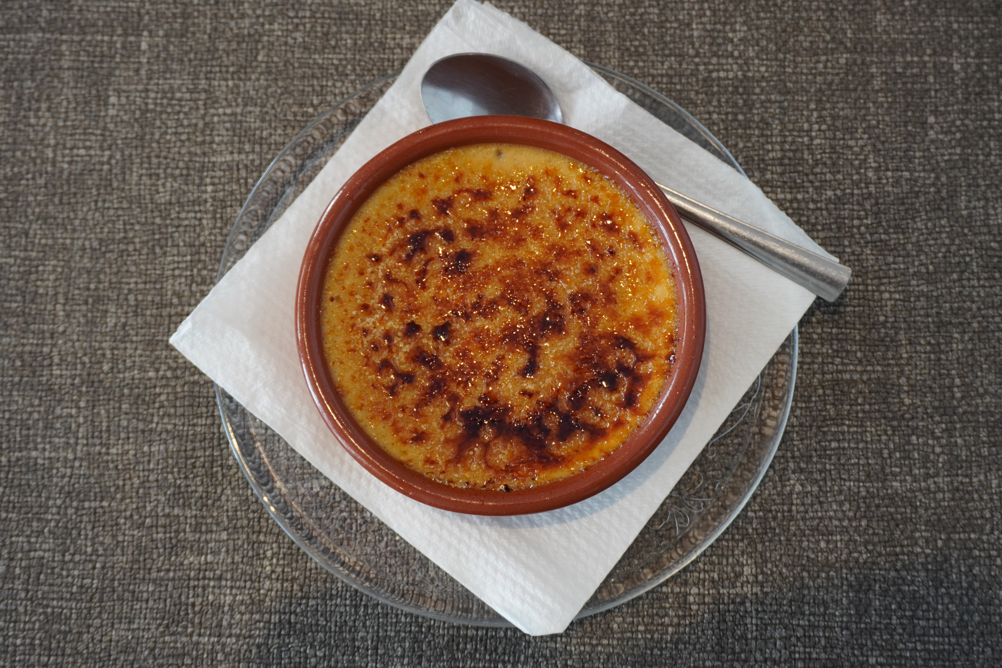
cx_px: 501
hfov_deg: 47.9
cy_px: 334
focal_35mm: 40
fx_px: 1127
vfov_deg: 33.0
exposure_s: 1/60
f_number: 4.5
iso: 400
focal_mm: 27
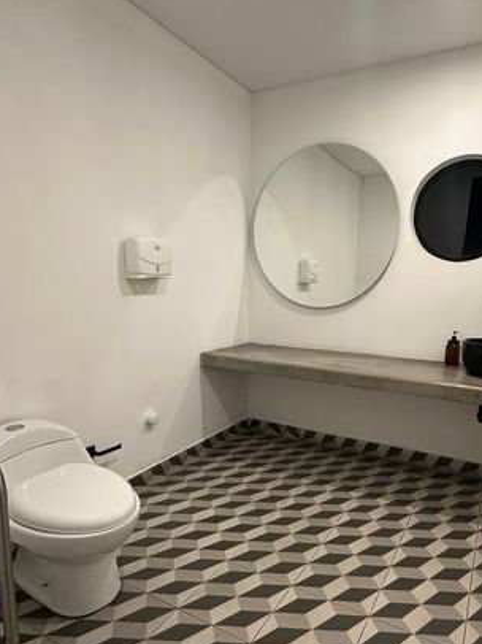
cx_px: 279
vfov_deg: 73.5
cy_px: 370
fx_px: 427
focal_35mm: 23
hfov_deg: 58.5
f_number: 2.2
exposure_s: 1/60
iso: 320
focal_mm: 2.22
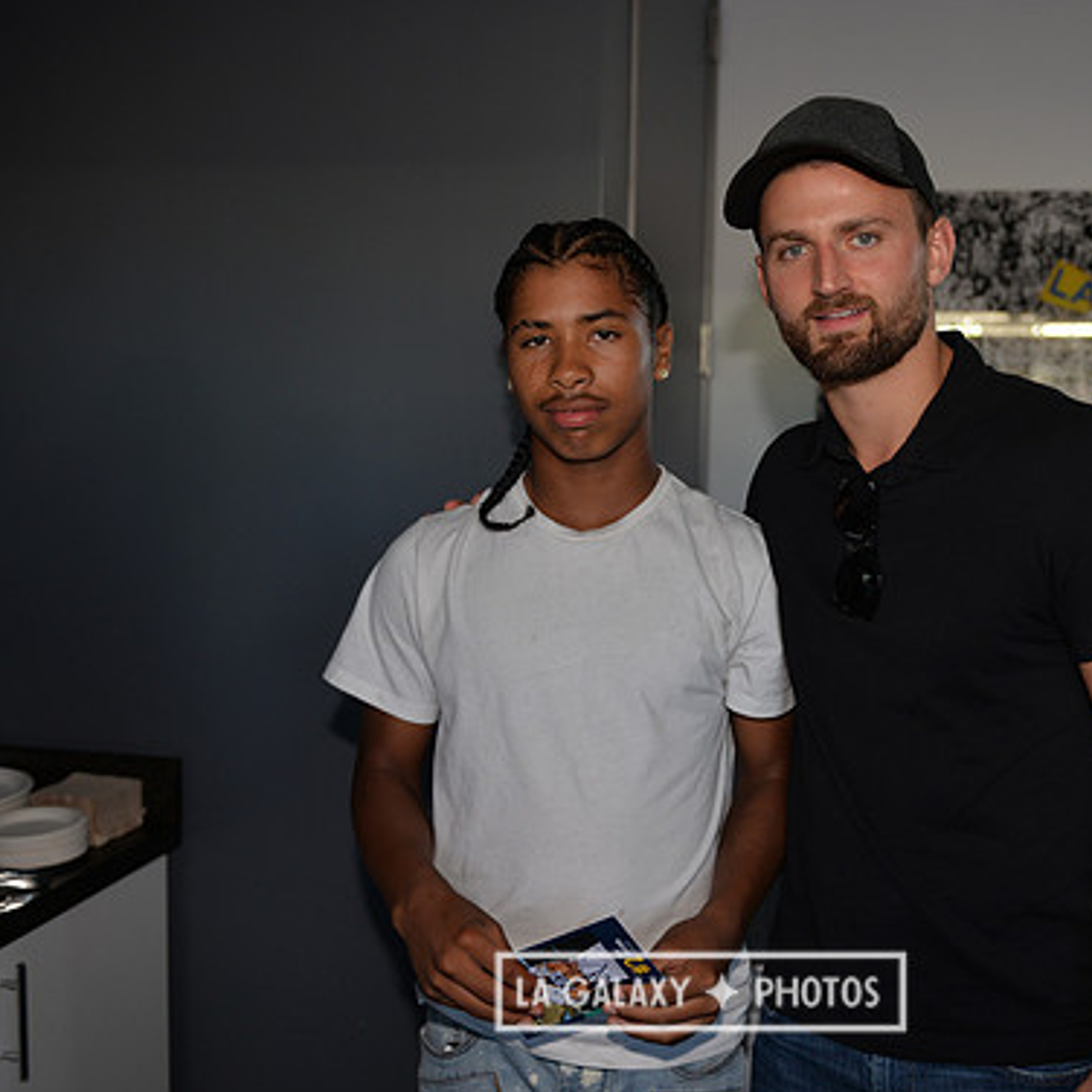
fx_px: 1356
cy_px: 556
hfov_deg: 43.4
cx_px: 700
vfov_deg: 43.9
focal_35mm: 38
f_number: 2.8
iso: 450
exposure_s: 1/640
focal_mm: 29
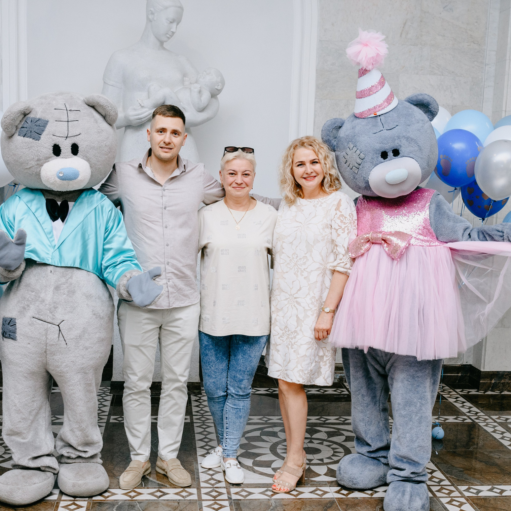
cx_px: 233
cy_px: 308
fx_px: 802
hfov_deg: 35.3
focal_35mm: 48
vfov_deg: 35.2
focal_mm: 29
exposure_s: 1/160
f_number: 4
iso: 320
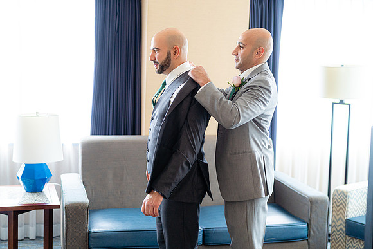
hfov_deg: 37.1
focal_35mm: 54
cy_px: 116
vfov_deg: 25.3
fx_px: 555
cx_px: 173
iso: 800
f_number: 2
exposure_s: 1/160
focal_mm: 50
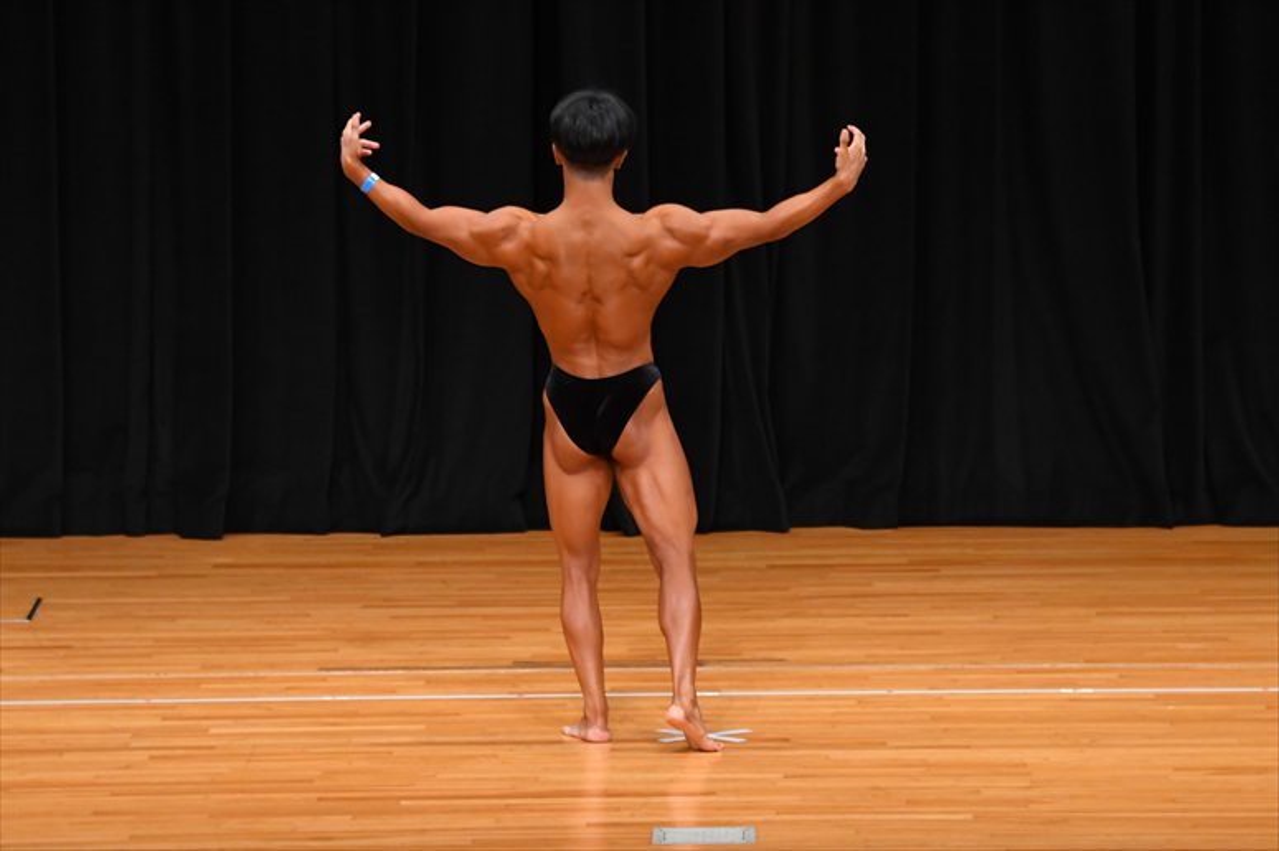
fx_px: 8523
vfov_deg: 5.7
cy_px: 426
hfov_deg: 8.6
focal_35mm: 240
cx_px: 640
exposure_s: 1/400
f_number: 5.6
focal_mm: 160
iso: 3200
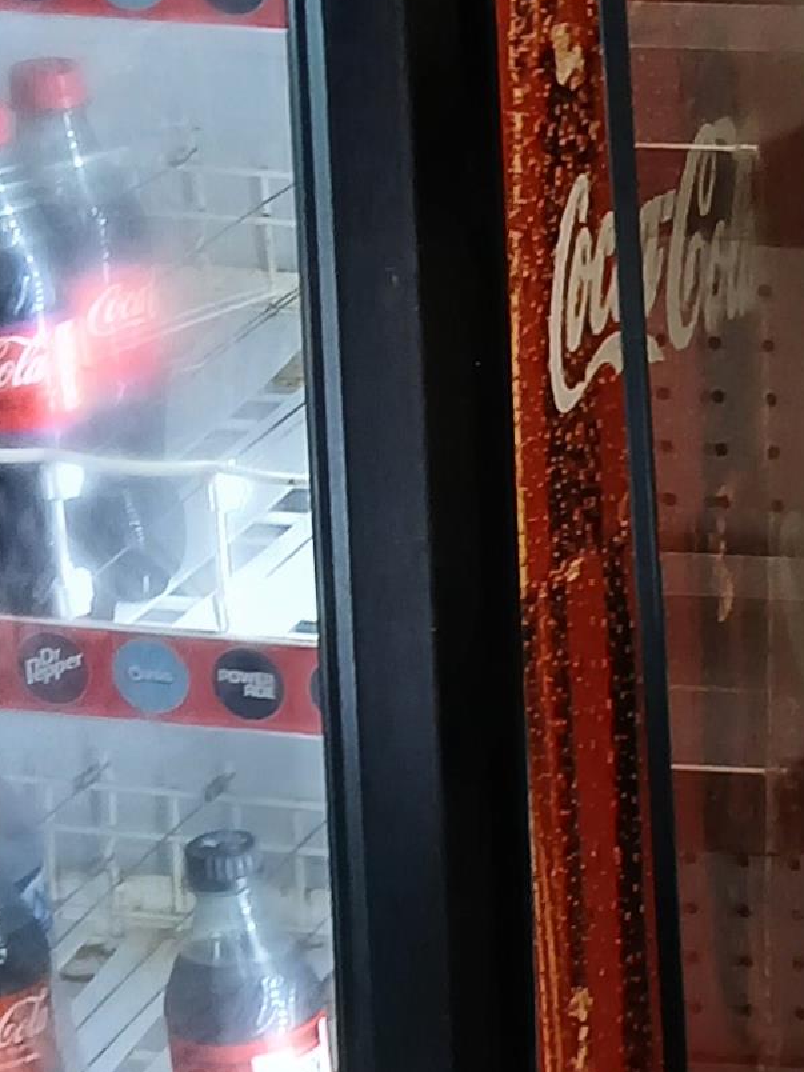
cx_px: 1711
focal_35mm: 132
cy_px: 716
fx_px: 4088
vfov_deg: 14.9
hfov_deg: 10.2
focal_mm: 3.98
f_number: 1.8
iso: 125
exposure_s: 1/50
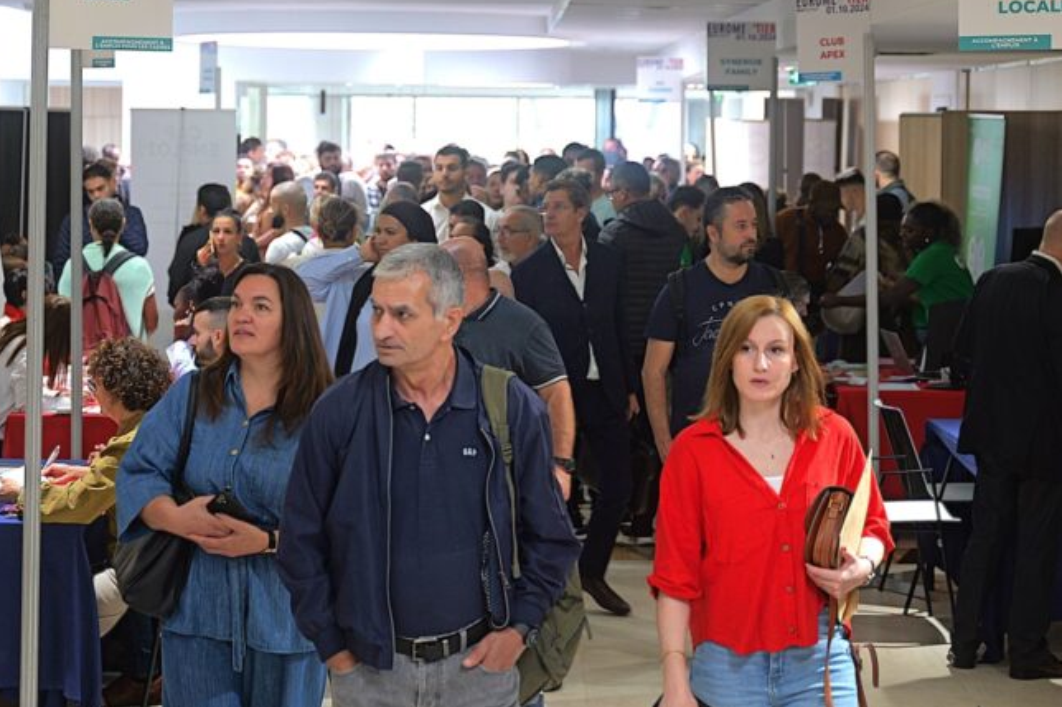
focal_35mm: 62
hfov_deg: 32.4
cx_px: 485
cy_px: 297
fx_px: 1828
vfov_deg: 21.9
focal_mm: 52
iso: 400
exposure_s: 1/50
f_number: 2.8
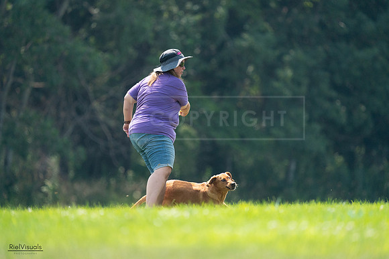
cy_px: 130
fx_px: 6485
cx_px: 194
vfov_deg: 2.3
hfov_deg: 3.4
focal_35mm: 600
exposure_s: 1/4000
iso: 3200
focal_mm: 600
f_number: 6.3
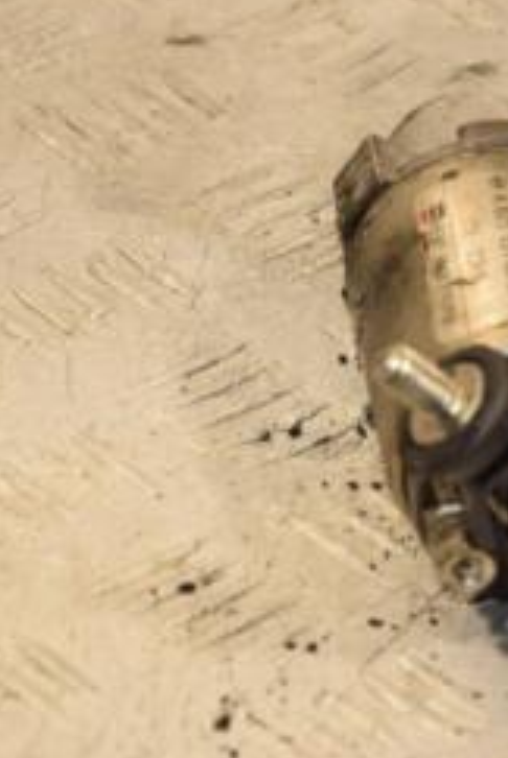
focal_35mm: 297
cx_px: 781
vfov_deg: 6.9
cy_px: 135
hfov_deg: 4.6
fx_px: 6268
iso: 800
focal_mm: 80
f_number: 6.3
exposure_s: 1/200
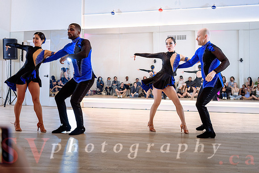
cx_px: 150
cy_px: 73
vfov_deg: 33.9
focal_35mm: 39
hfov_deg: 49.1
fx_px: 283
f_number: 2.8
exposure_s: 1/250
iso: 1600
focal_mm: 34
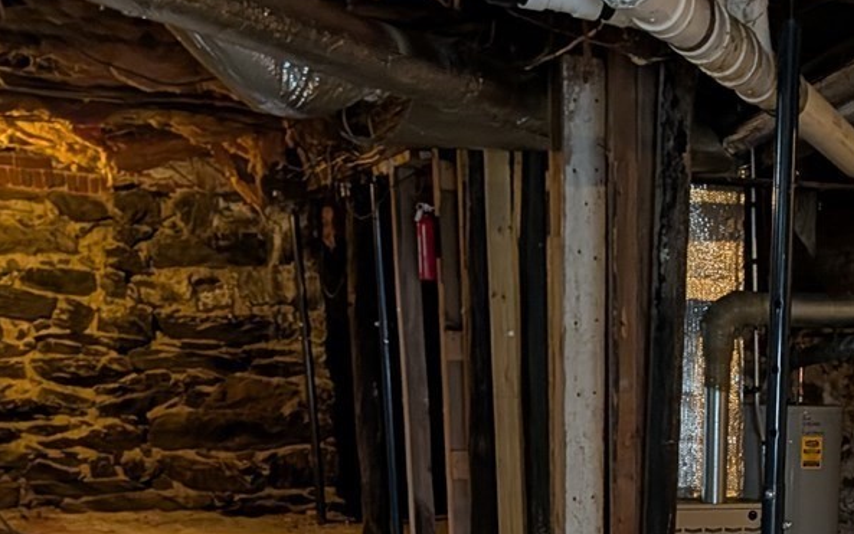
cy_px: 1067
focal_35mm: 66
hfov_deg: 29.8
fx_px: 1537
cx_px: 761
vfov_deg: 15.7
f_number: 1.68
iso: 233
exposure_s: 1/60
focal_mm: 6.9
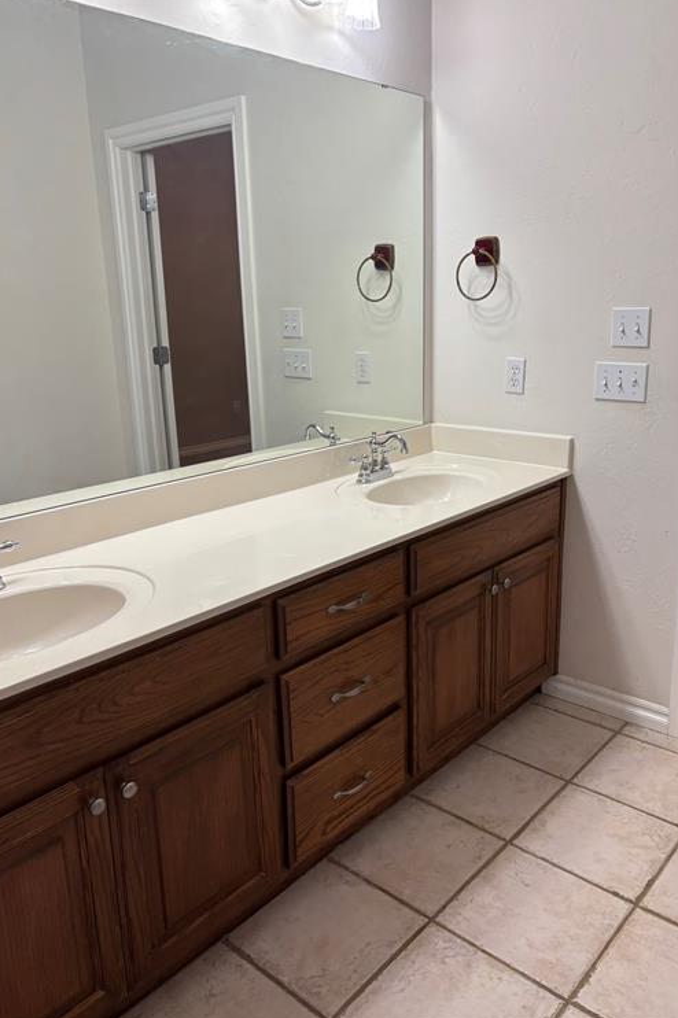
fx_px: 792
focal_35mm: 28
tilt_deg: -16.1
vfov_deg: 65.5
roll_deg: -0.3
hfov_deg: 46.3
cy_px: 498
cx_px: 362
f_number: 1.6
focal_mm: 5.96
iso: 80
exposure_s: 1/120
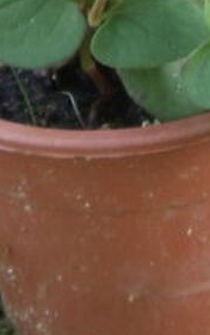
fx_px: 2021
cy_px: -373
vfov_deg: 8.9
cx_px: 174
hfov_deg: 5.9
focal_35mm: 221
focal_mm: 6
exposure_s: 1/30
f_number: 3.5
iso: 100
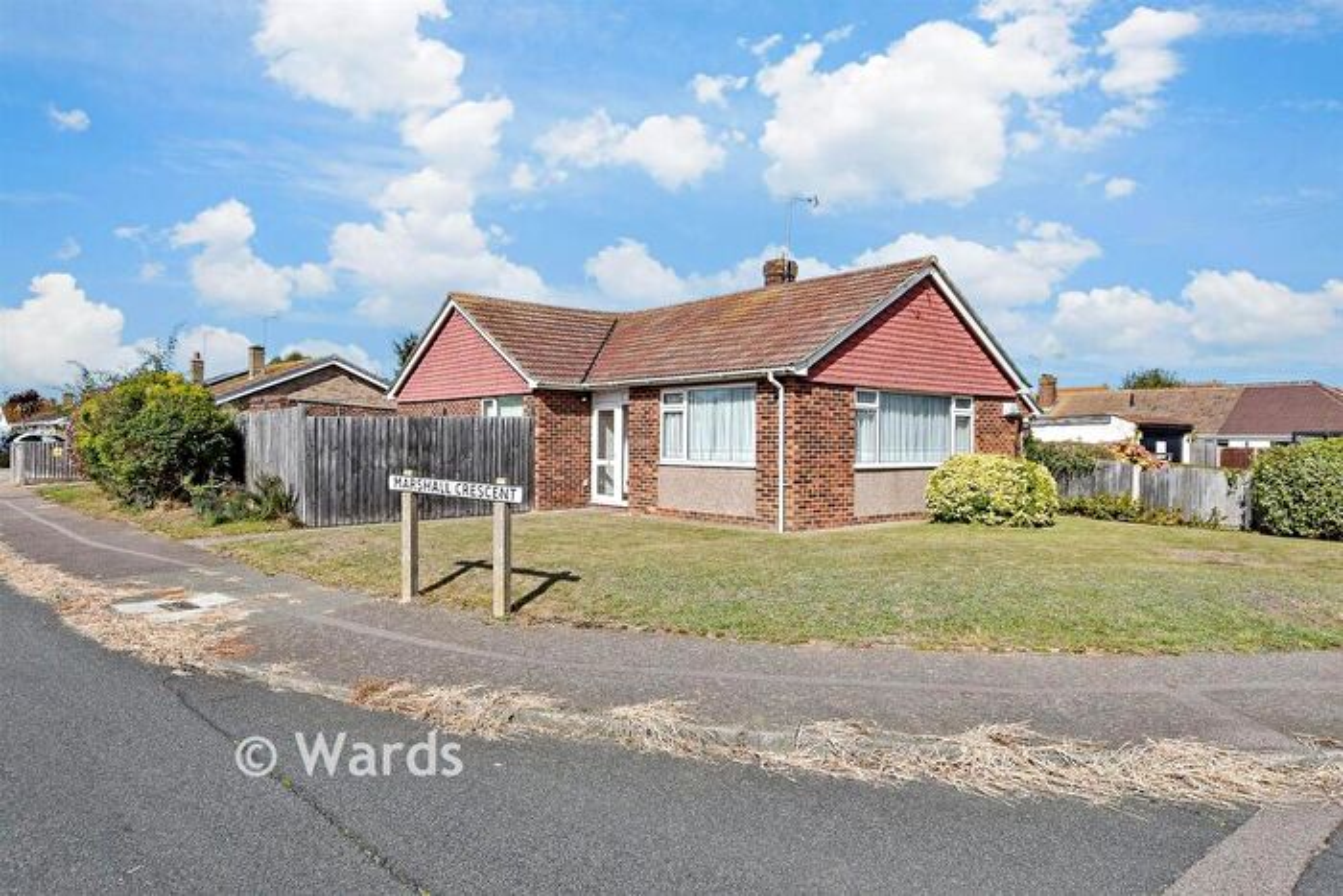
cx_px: 672
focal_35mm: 22
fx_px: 821
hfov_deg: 78.6
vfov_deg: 57.2
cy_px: 448
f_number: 9
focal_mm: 15
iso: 1000
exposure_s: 1/3200
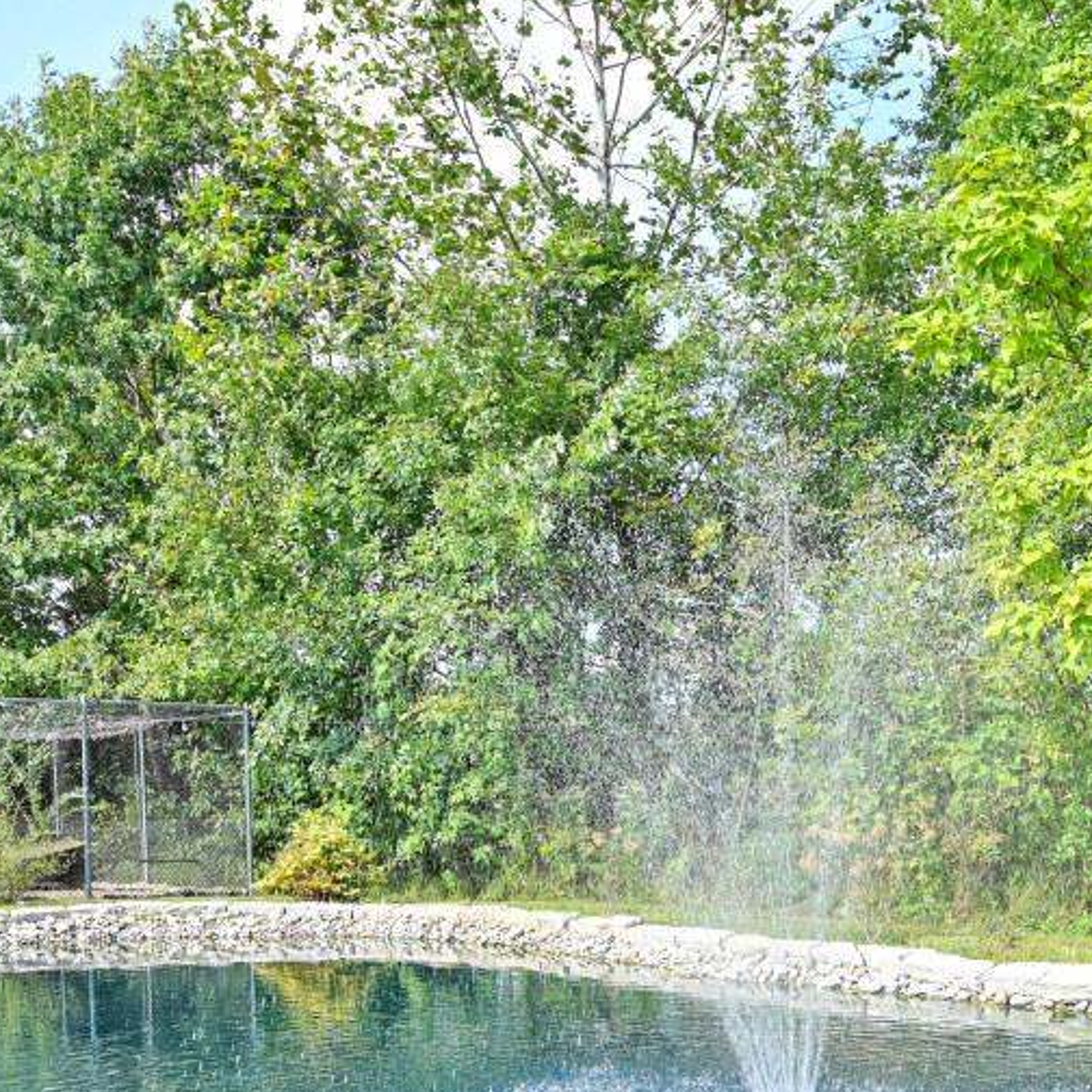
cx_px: 765
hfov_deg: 37.5
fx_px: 1580
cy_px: 906
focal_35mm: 44
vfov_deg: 36.6
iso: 140
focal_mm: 17.5
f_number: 5.6
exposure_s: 1/250
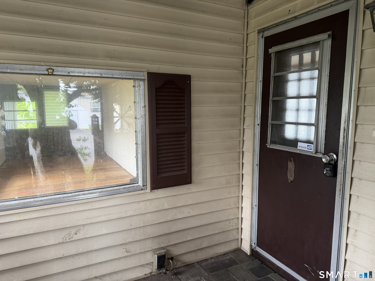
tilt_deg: -5.8
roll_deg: -0.6
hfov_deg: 71.6
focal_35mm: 24
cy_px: 140
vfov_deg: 56.8
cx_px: 188
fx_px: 260
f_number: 1.78
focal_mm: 6.76
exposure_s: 1/100
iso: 200
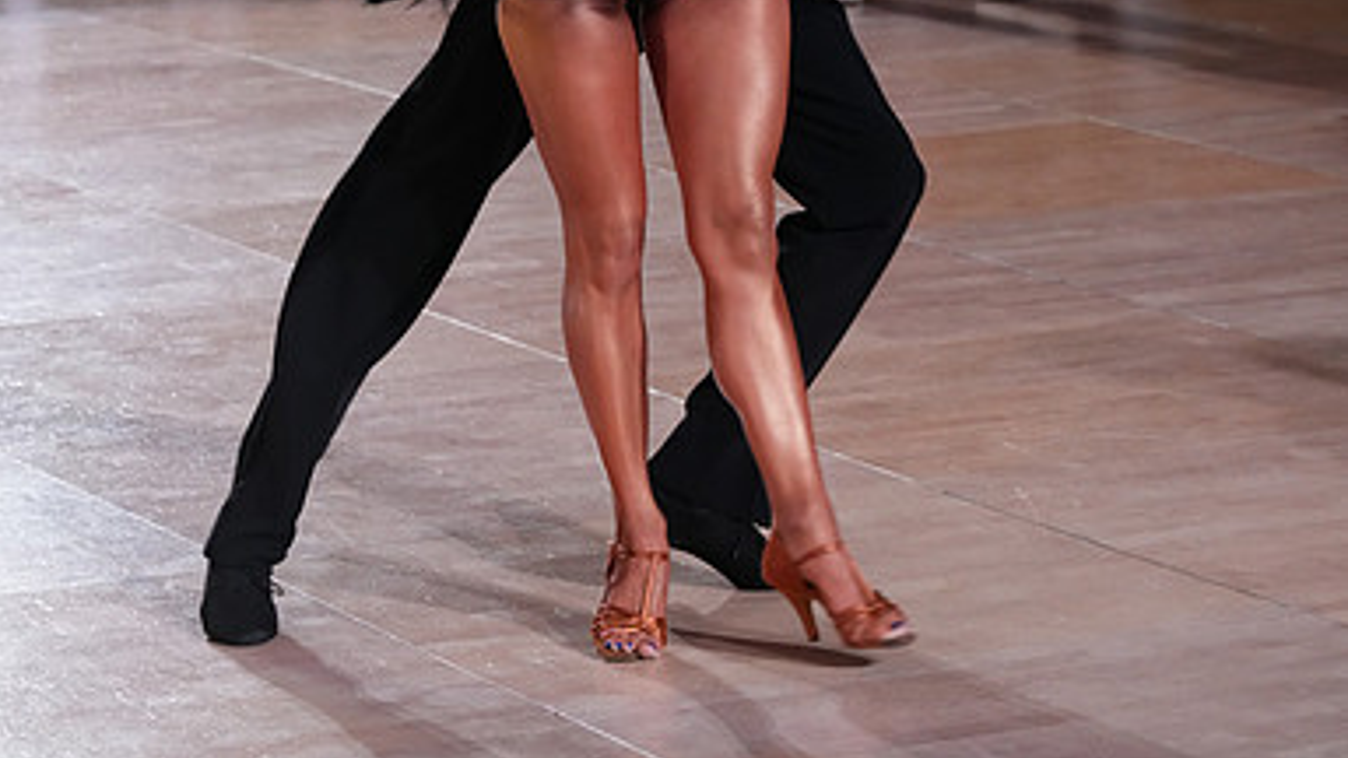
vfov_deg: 7.2
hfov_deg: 13.0
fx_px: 5933
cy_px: -214
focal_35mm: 166
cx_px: 672
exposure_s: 1/320
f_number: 5
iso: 4000
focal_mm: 105
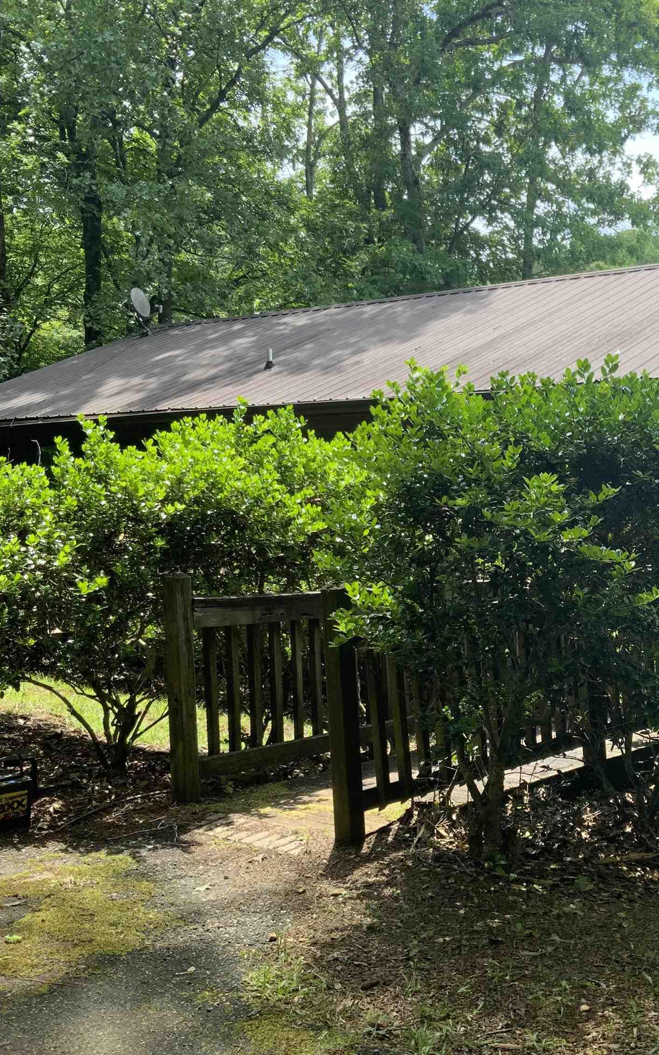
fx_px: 1207
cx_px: 531
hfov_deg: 29.8
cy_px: 522
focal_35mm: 42
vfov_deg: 47.2
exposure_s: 1/409
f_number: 1.8
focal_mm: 3
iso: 16
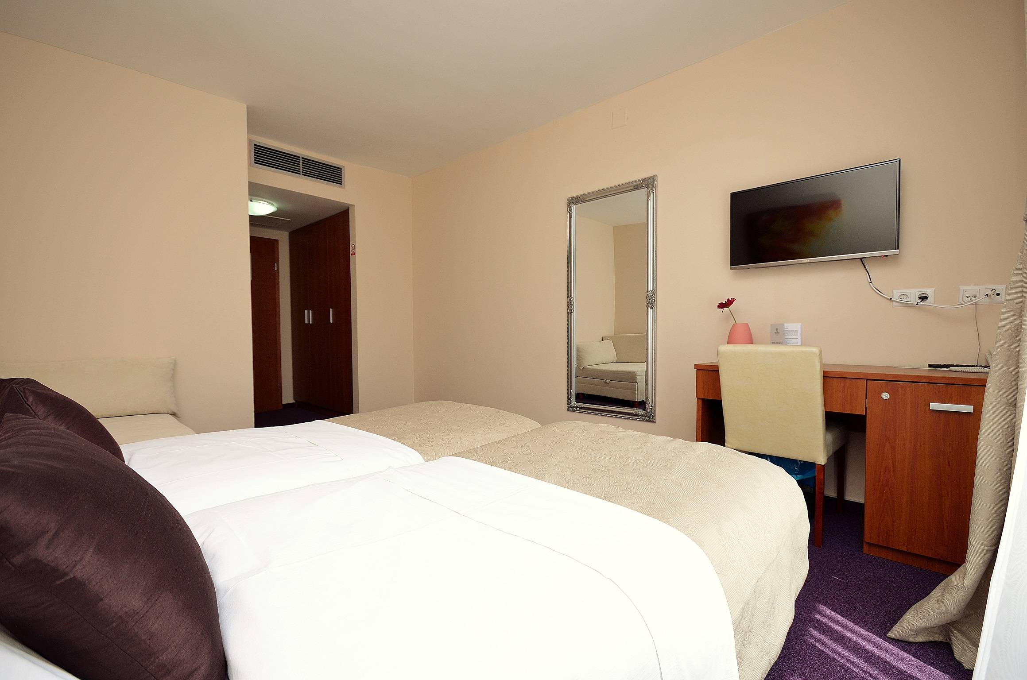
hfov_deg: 100.5
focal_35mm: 15
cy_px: 340
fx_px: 427
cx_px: 514
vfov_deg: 77.1
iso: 280
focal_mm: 10
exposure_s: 1/125
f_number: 5.6
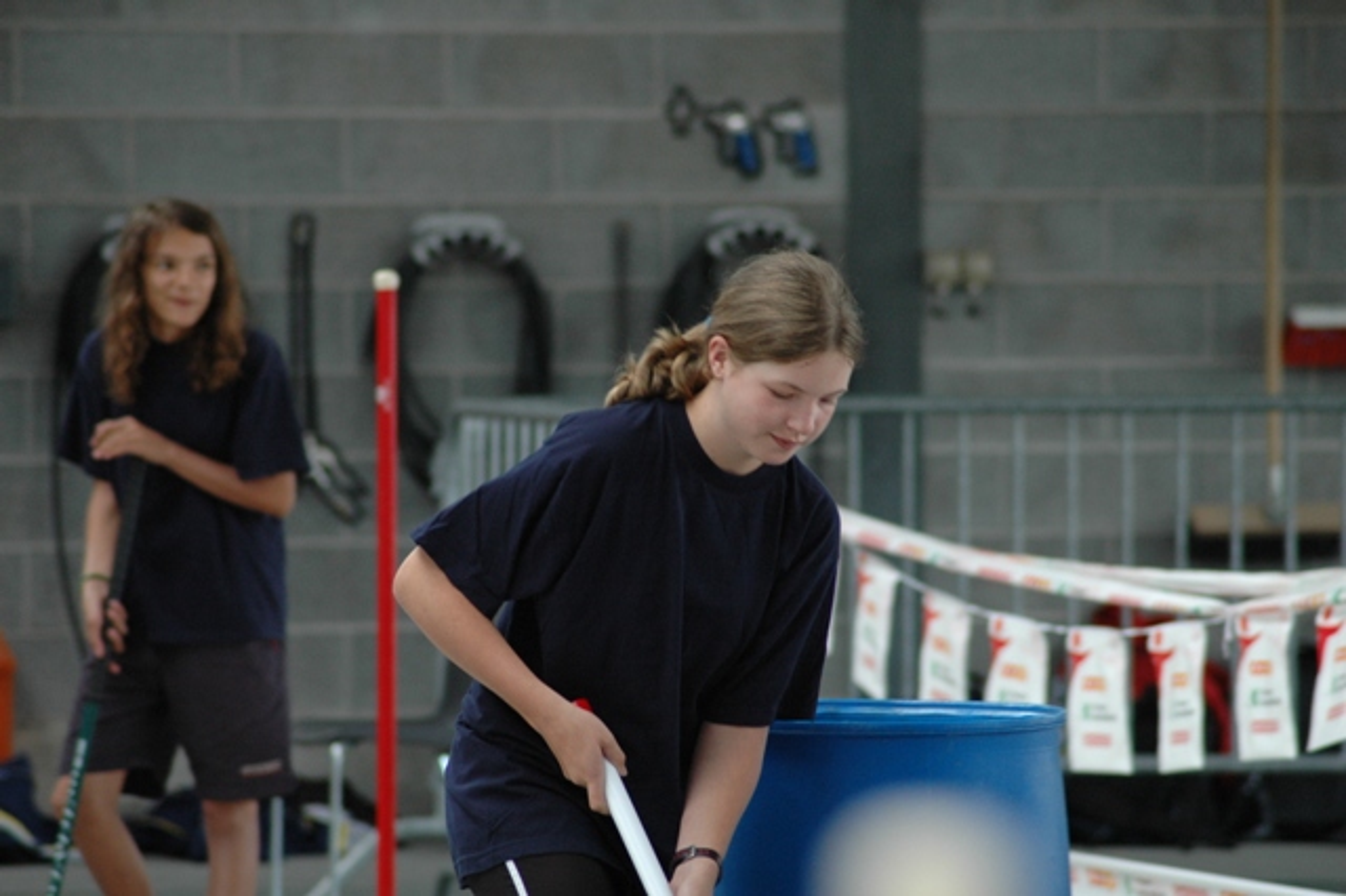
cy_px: 448
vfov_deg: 4.6
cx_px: 673
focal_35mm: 300
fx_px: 11210
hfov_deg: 6.9
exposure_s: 1/125
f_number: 5
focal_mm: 200
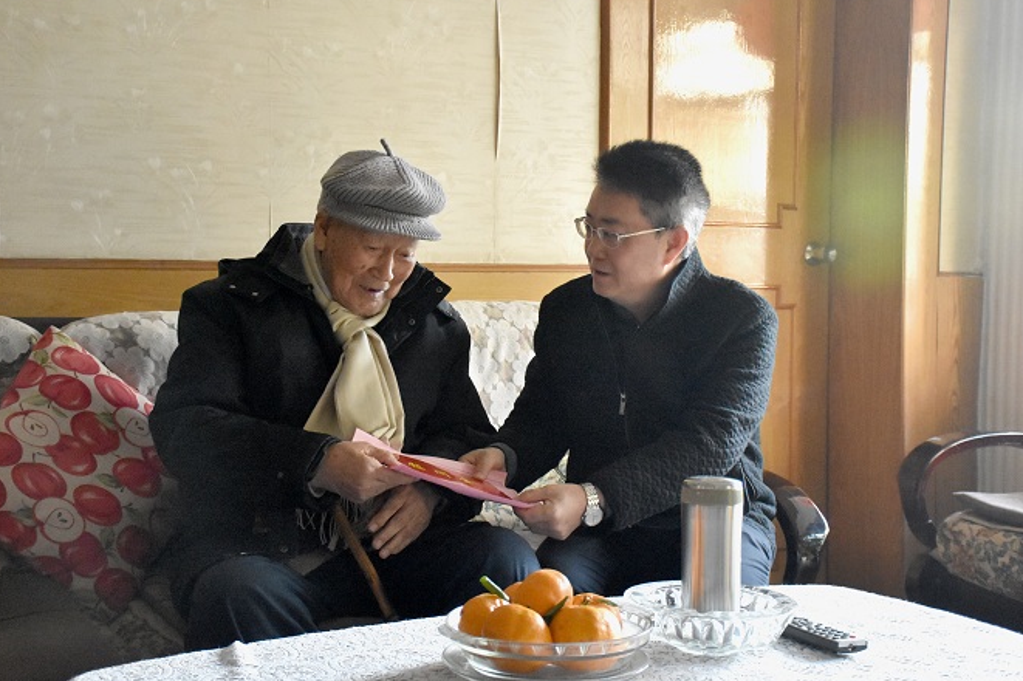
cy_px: 337
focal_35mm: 54
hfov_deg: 36.9
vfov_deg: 25.0
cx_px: 500
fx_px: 1534
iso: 6400
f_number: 4.2
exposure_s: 1/50
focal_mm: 34
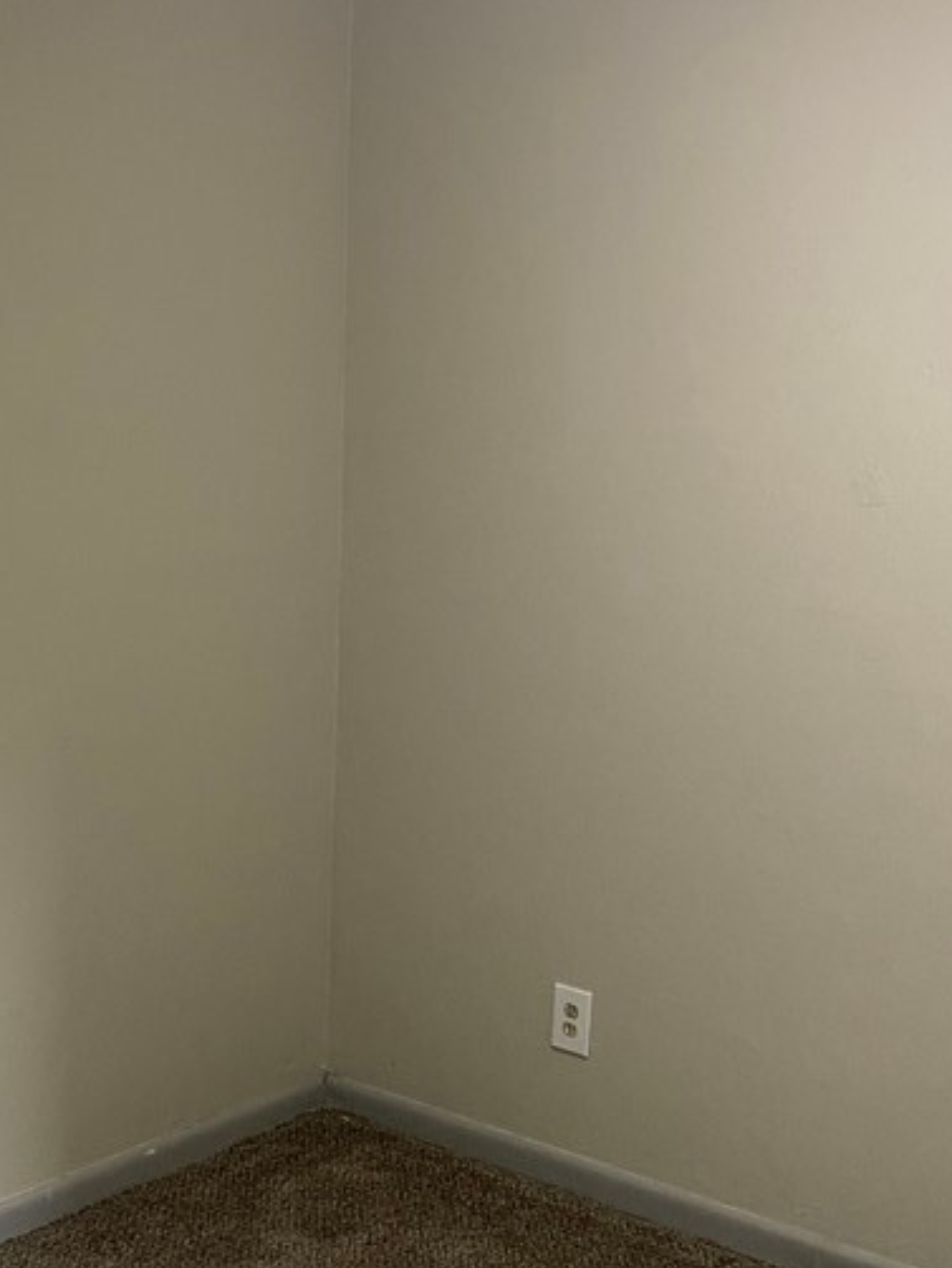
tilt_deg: -7.1
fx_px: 1942
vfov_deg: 36.1
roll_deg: -1.7
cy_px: 591
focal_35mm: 53
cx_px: 376
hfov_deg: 27.5
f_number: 1.8
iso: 160
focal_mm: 4.25
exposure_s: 1/60
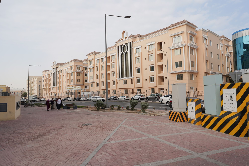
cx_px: 124
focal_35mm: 24
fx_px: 166
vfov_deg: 53.1
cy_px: 83
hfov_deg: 73.7
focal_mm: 24
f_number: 13
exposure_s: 1/100
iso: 100
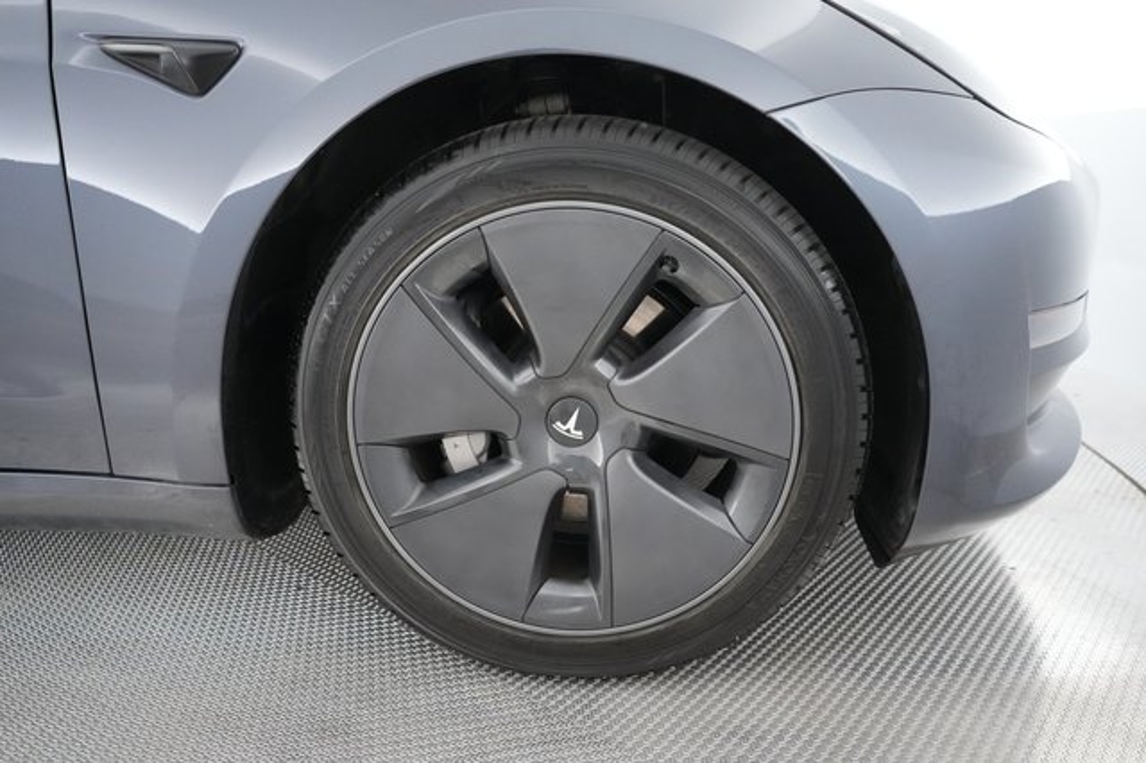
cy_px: 382
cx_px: 573
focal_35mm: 26
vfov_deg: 49.5
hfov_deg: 69.4
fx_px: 827
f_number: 2.8
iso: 10000
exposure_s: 1/320
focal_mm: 26
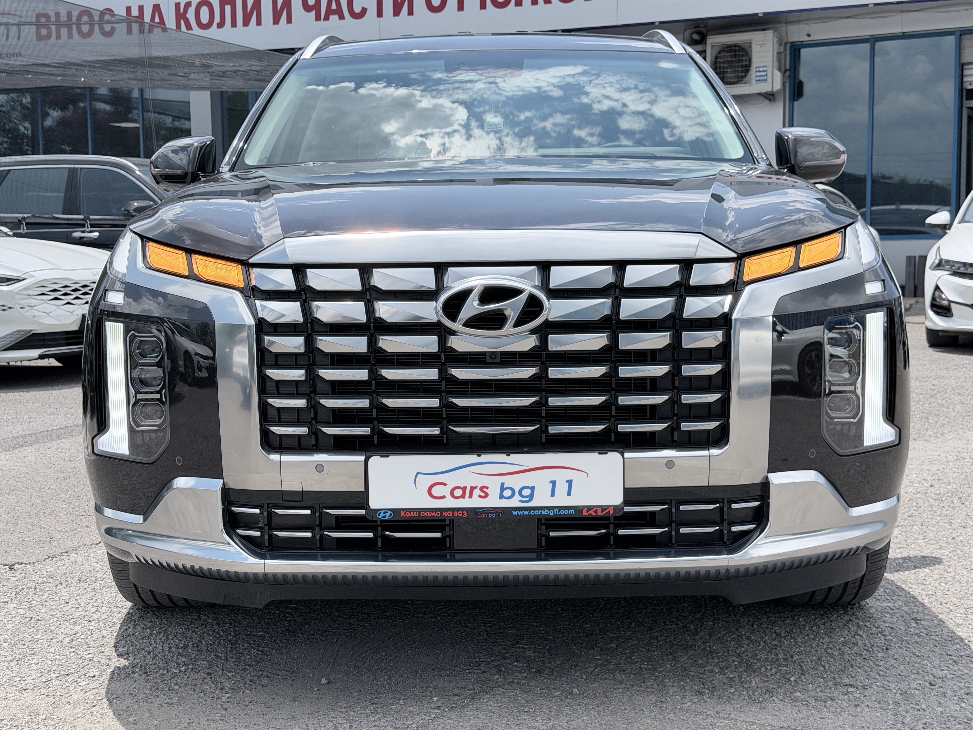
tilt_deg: -4.4
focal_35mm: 48
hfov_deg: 39.7
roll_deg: +0.8
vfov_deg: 30.3
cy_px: 365
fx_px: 1349
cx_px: 486
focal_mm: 6.76
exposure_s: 1/4329
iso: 80
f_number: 1.78
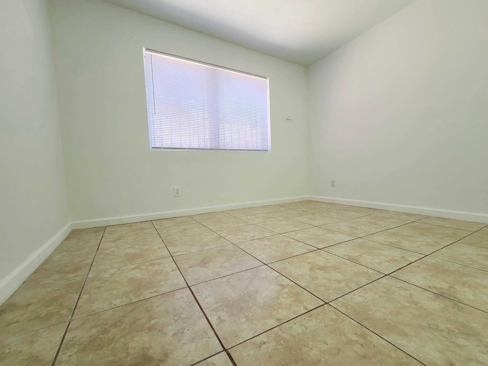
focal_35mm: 14
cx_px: 255
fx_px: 197
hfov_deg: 102.0
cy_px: 194
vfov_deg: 85.6
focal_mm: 2.2
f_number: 2.2
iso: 64
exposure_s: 1/60.2
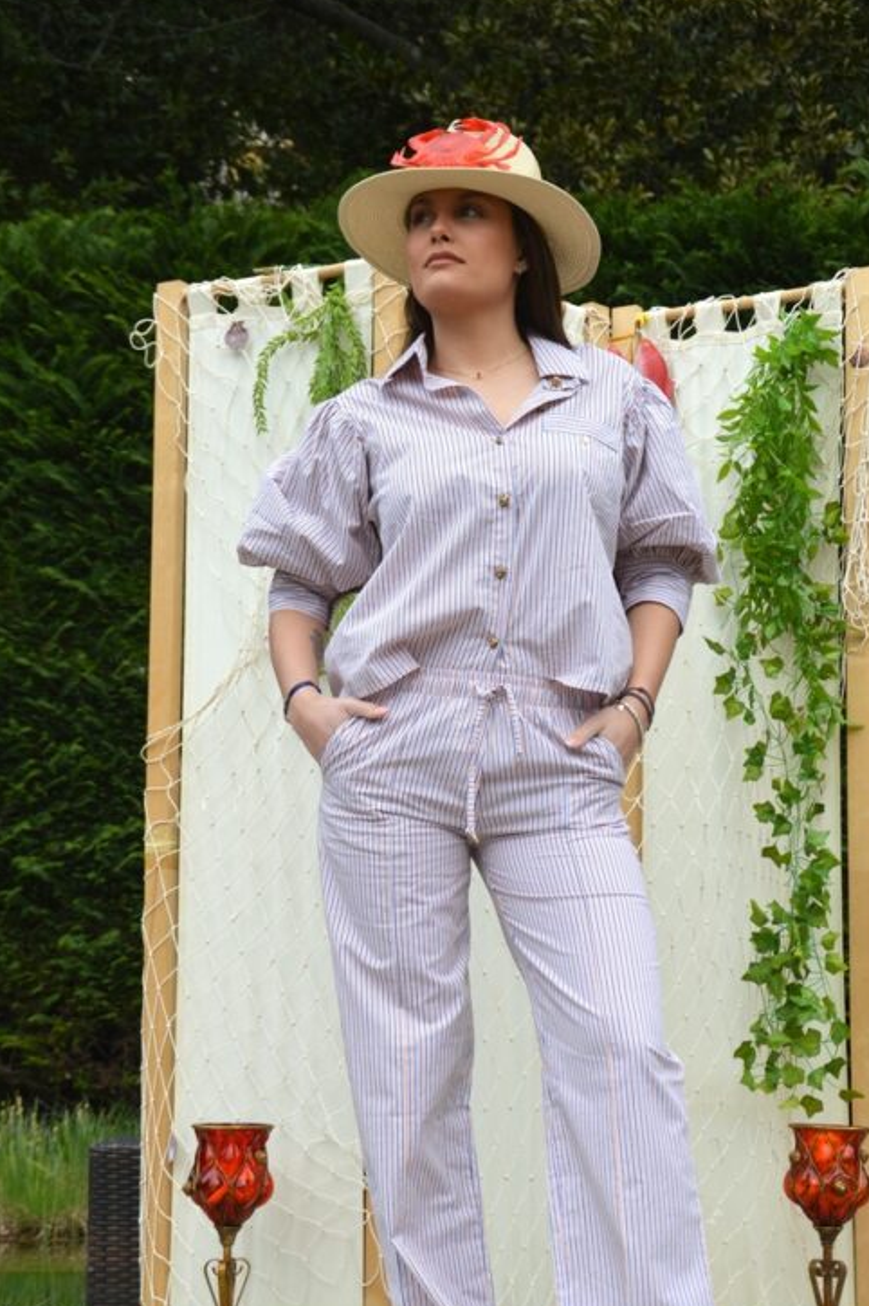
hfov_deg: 19.2
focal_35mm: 71
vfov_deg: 28.4
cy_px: 788
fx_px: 2573
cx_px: 447
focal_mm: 38
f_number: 7.1
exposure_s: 1/200
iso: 100
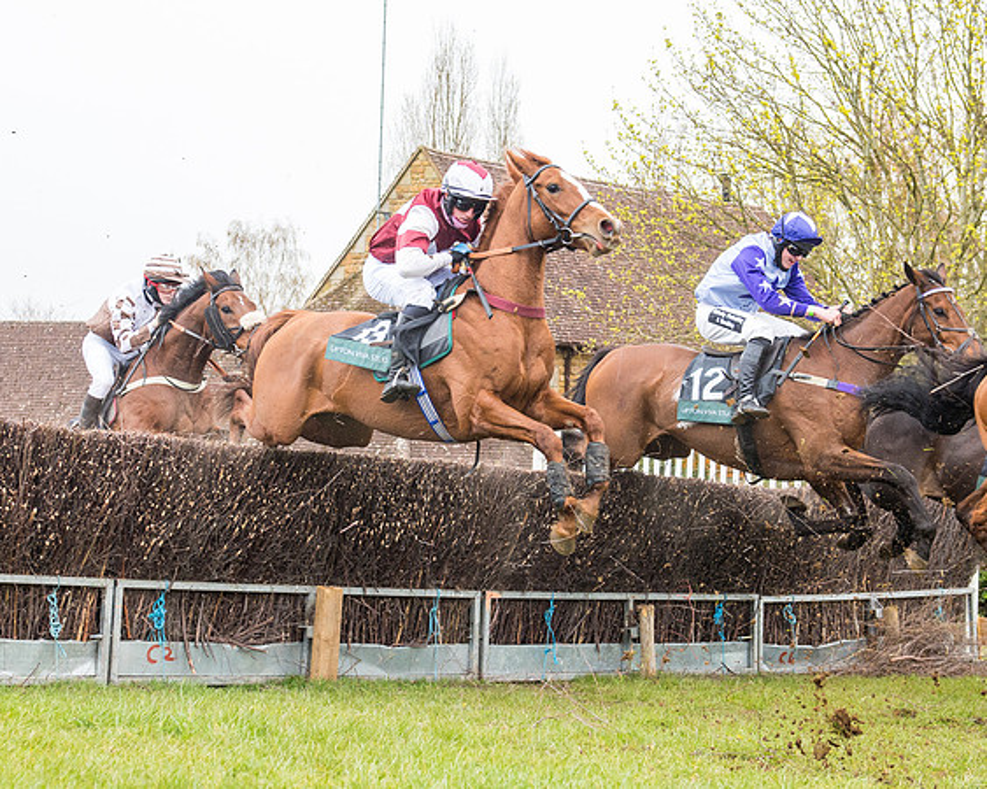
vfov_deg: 21.9
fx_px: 2042
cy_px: 392
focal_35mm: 70
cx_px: 396
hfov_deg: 27.1
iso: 1250
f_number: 4
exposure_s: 1/1600
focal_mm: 42
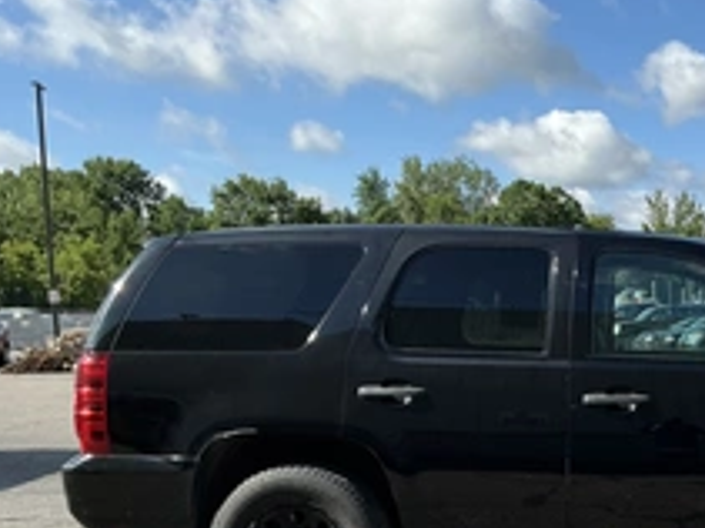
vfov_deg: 26.9
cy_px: 438
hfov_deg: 34.1
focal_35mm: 53
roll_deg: +0.9
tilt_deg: -3.7
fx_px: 1079
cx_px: 642
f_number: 1.8
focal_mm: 3
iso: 25
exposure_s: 1/1250
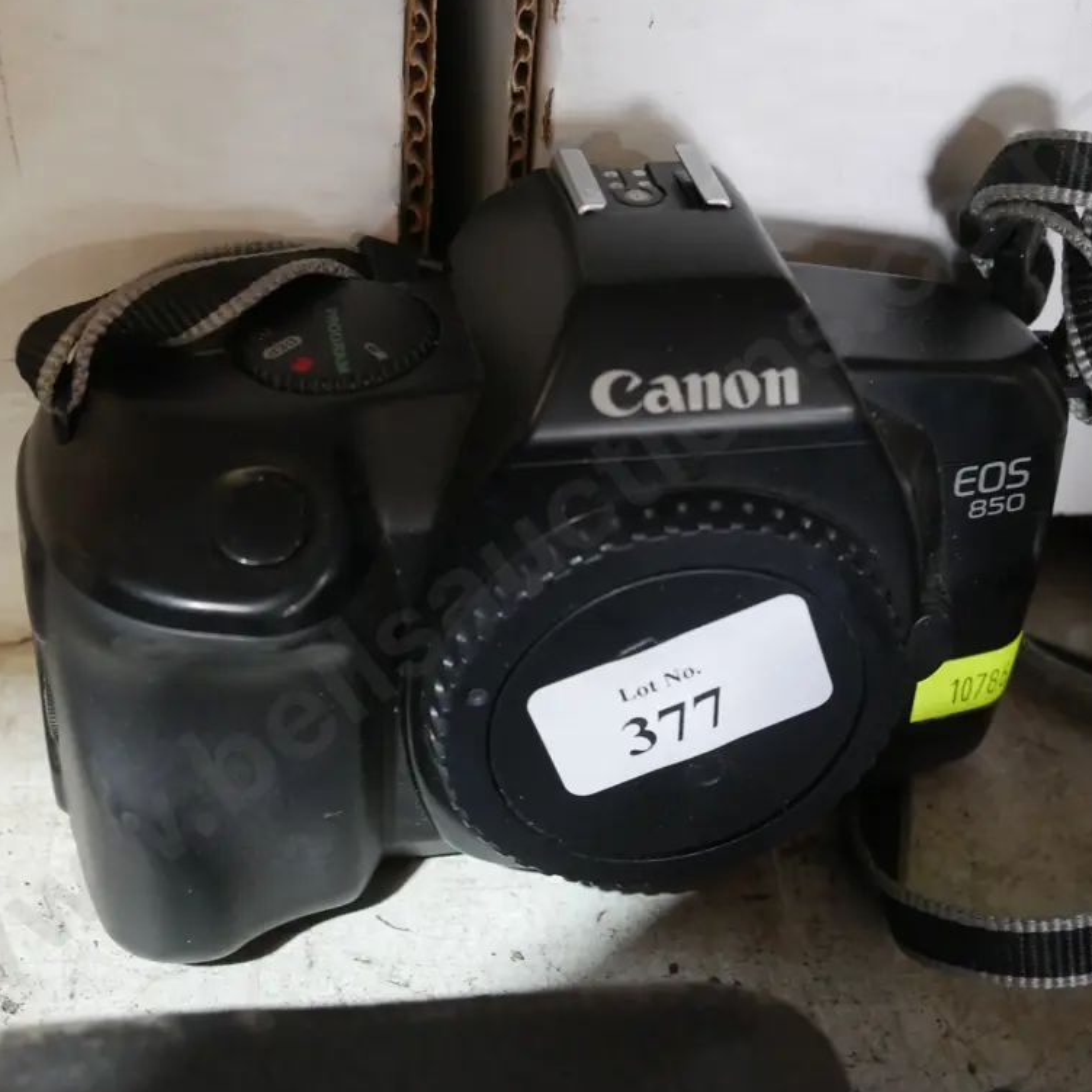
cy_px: 550
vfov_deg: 32.2
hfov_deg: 32.2
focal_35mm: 53
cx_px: 531
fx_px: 1892
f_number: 4.7
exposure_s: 1/60
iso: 2500
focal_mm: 22
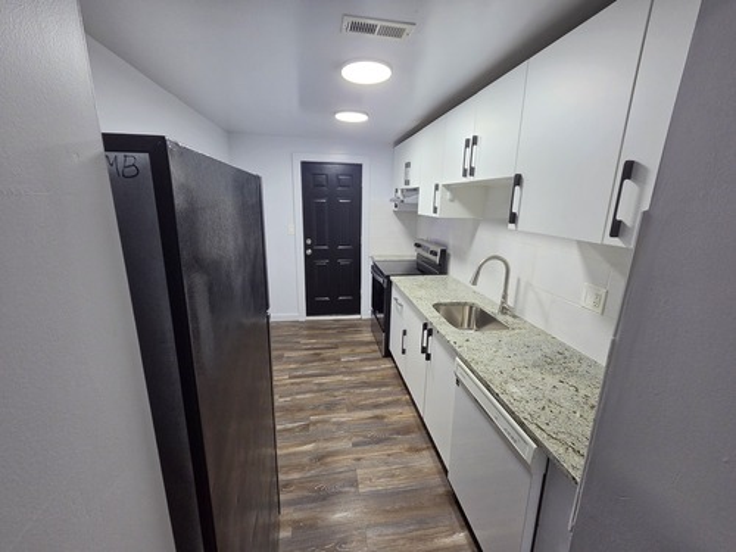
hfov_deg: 106.2
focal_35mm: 13
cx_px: 368
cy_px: 276
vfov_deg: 89.9
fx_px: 276
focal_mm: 2.2
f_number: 2.2
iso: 320
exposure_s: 1/120
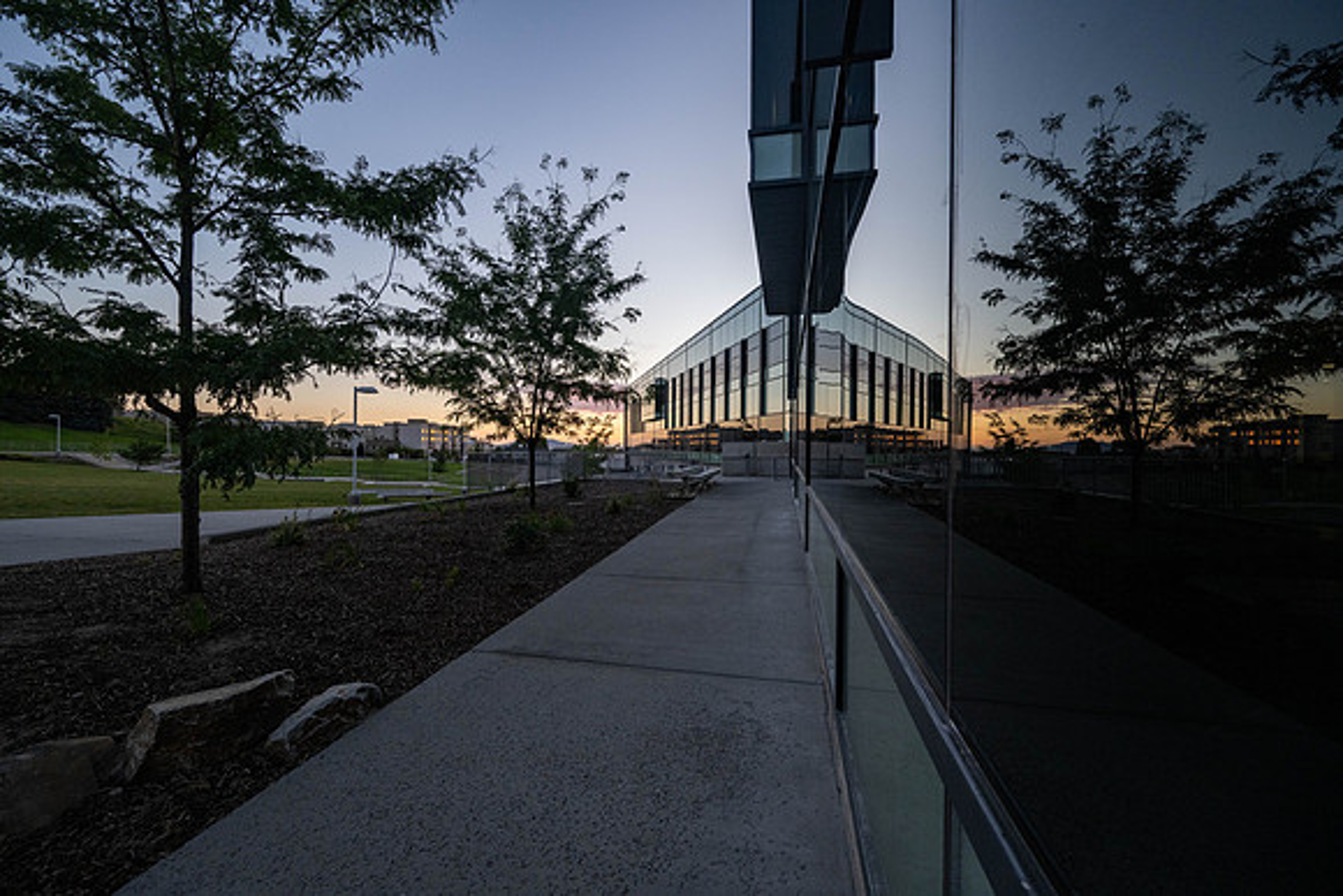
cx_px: 672
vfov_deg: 81.2
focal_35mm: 14
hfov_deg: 104.2
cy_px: 448
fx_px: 522
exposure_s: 1/125
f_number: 8
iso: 1000
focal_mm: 14
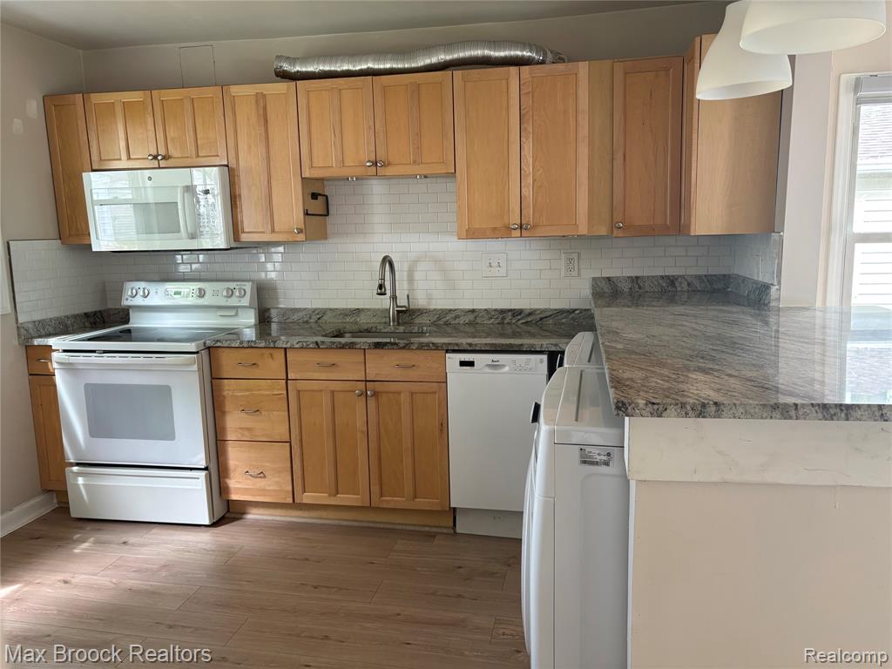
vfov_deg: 53.1
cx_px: 446
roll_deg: +0.8
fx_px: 670
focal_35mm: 26
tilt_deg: -8.5
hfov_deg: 67.3
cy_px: 334
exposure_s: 1/62
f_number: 1.6
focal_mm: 5.96
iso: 125
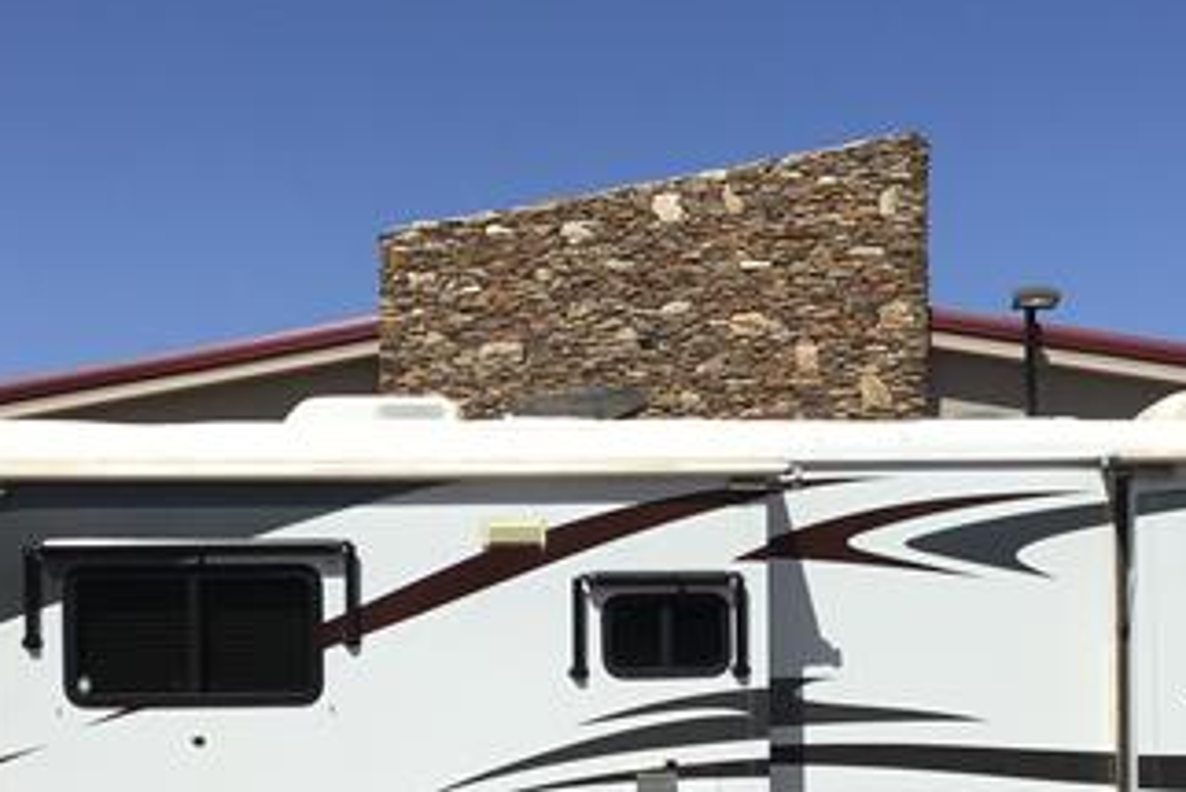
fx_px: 2109
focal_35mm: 64
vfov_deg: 20.9
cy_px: 681
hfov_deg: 31.4
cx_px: 667
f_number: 2.4
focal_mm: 3.3
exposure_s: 1/2915
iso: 25
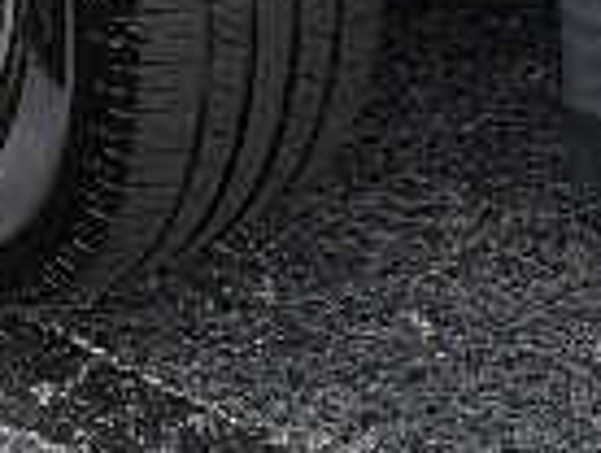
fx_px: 3096
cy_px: -1037
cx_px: -344
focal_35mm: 178
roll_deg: +1.4
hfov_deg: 10.6
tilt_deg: -13.5
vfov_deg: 7.2
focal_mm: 6.76
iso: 100
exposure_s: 1/967
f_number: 1.78
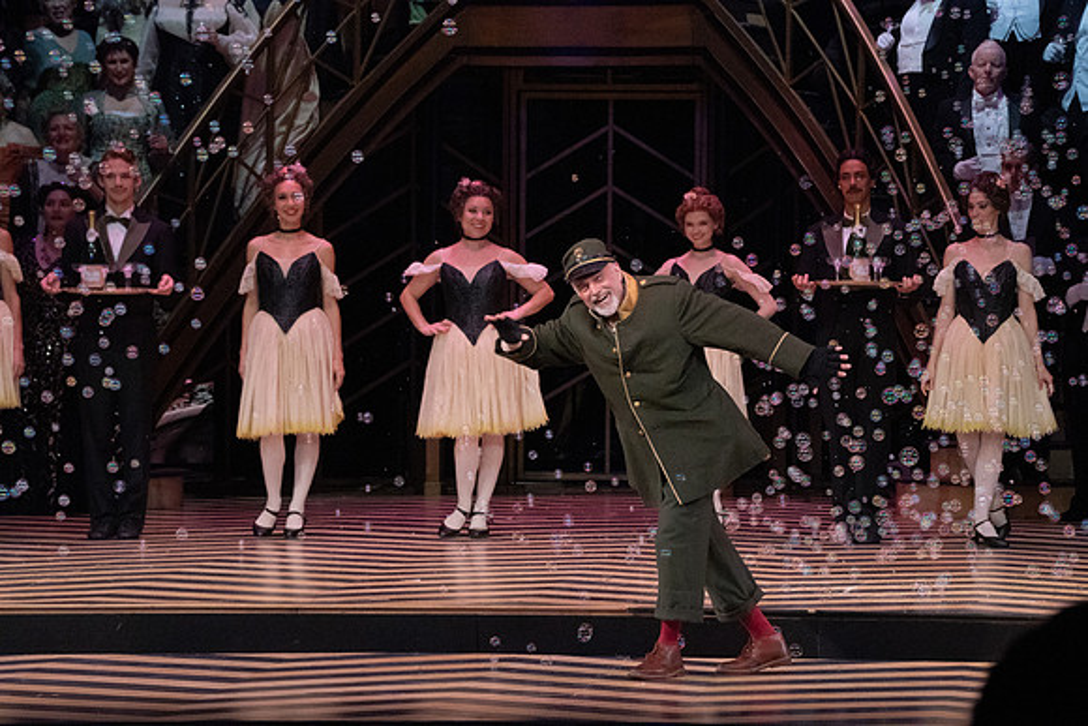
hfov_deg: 11.0
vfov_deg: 7.3
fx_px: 5653
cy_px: 363
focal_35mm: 187
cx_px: 544
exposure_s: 1/400
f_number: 18
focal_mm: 187
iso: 12800
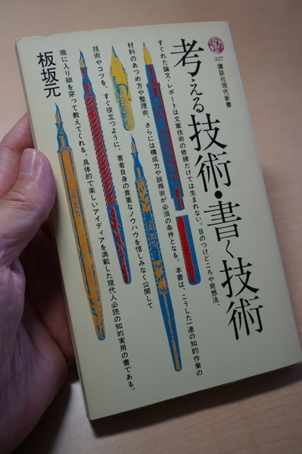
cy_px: 227
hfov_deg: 34.2
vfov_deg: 49.6
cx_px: 151
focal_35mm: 39
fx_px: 492
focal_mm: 26
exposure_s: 1/60
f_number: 4.5
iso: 320
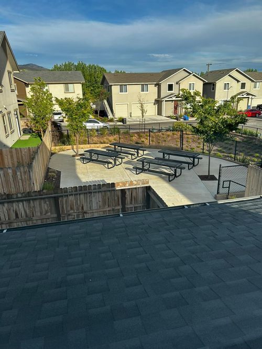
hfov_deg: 53.0
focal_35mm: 26
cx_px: 131
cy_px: 174
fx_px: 262
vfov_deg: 67.3
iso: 50
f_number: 1.5
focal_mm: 5.7
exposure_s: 1/1751
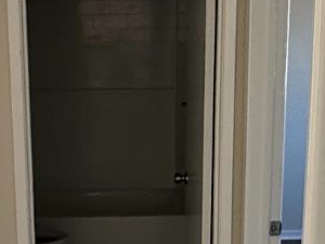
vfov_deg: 21.0
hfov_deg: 27.7
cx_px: 126
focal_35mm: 70
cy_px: 149
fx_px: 657
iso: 320
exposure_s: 1/99
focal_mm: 2.22
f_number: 2.2
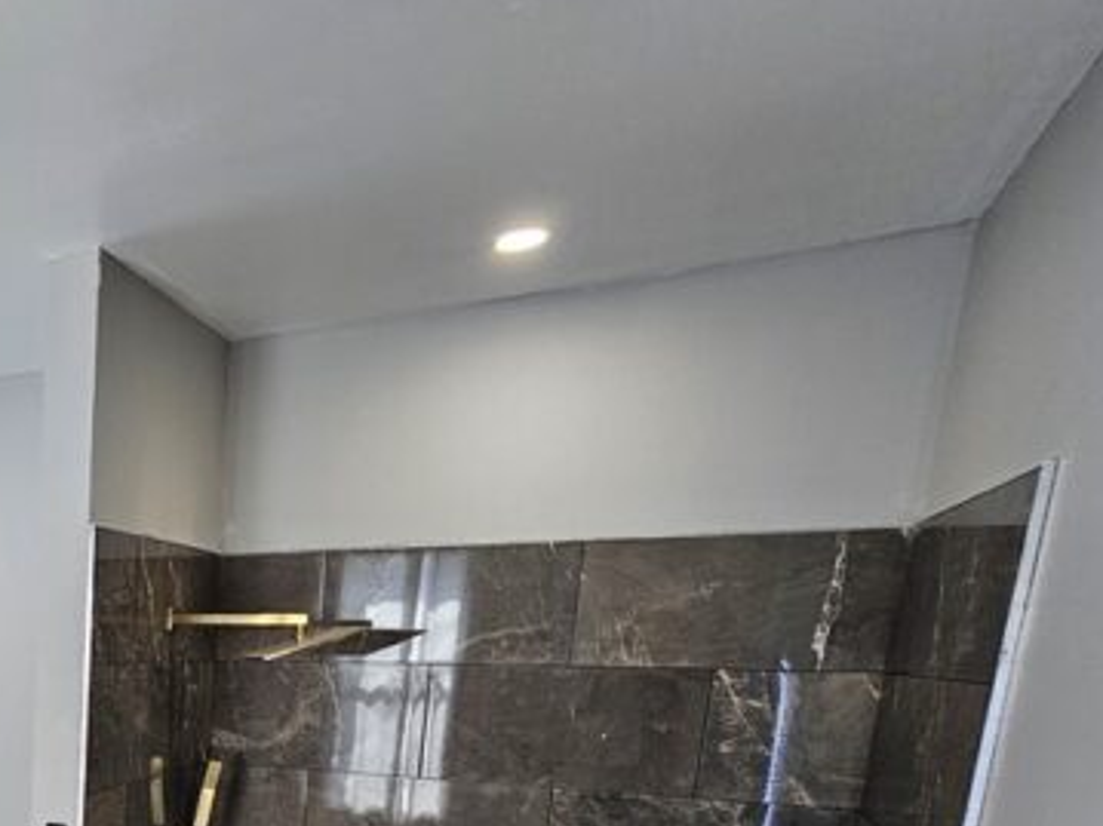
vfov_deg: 41.3
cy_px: 844
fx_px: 924
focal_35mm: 29
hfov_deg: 48.2
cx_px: -49
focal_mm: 2.2
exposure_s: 1/60
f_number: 2.2
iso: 80
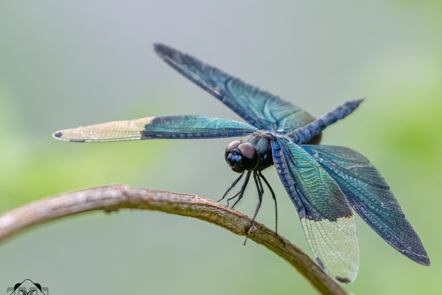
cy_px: 160
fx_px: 7121
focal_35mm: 580
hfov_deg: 3.6
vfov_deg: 2.4
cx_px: 249
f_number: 5.6
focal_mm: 500
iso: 800
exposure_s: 1/800
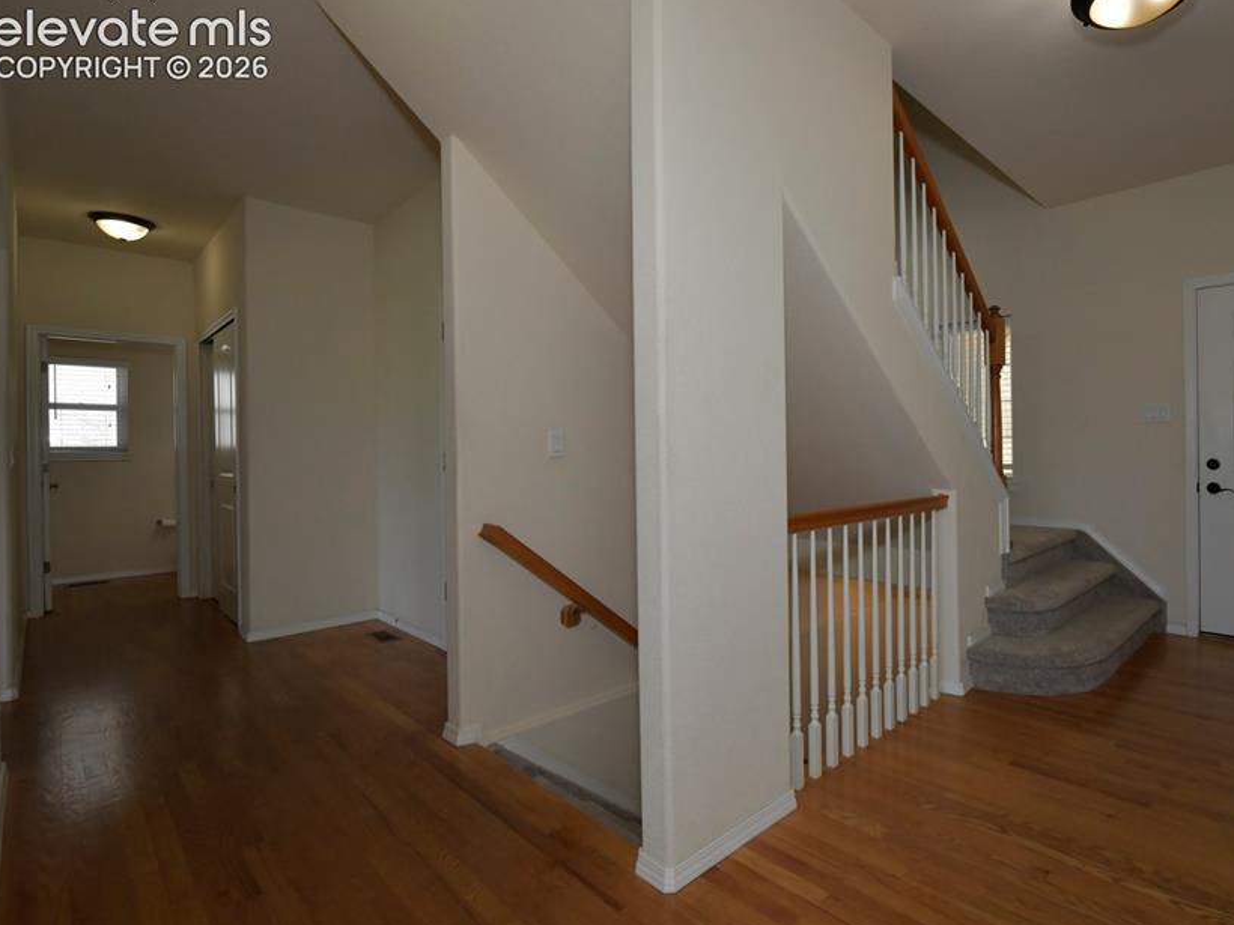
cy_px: 459
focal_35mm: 18
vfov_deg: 71.6
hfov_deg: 86.5
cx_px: 748
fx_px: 642
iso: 1250
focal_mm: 15
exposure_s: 1/160
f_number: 11
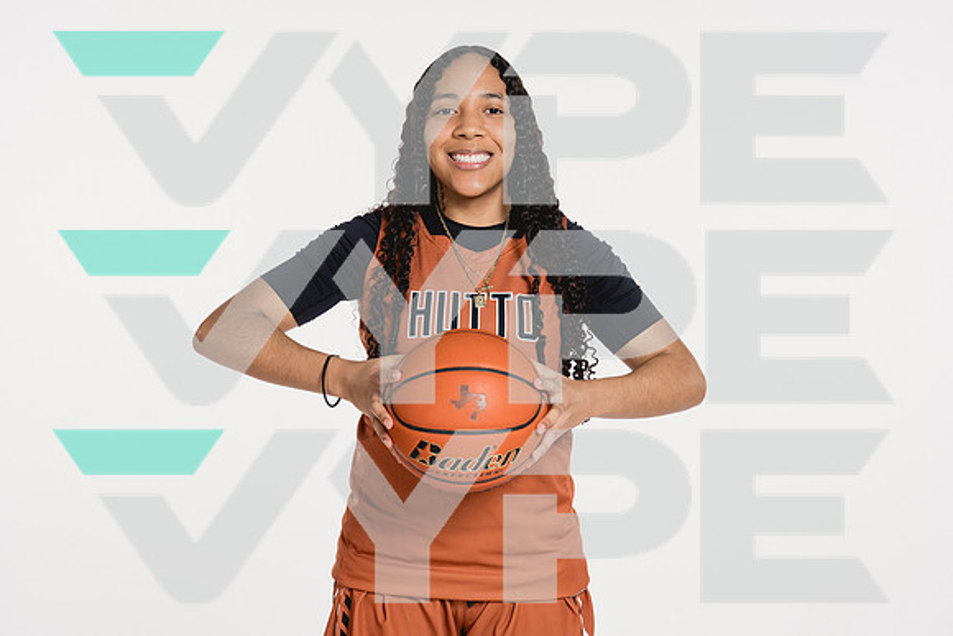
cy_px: 318
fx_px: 1875
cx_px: 476
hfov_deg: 28.5
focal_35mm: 71
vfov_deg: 19.3
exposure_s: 1/250
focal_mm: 70
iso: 640
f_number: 5.6
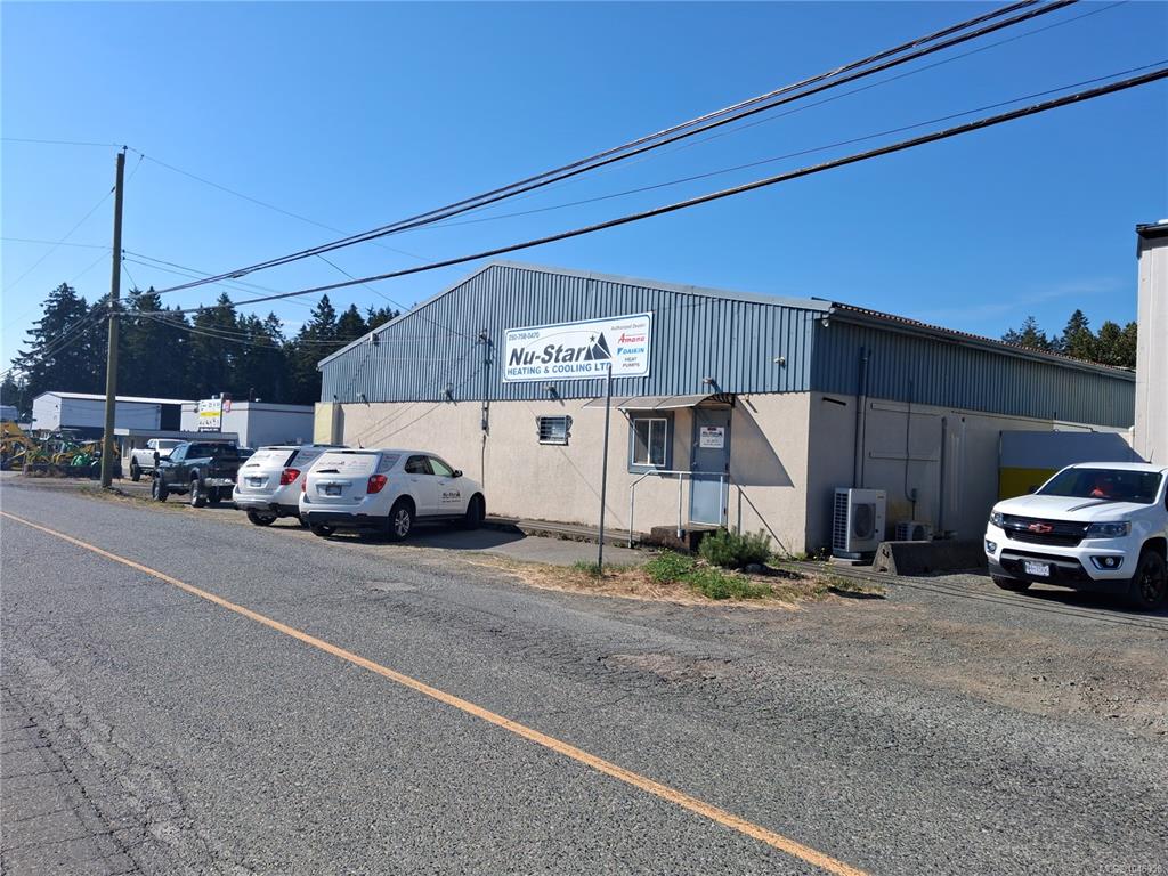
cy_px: 438
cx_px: 584
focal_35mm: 27
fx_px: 911
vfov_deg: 51.4
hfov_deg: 65.3
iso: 25
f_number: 1.8
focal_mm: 4
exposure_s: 1/637
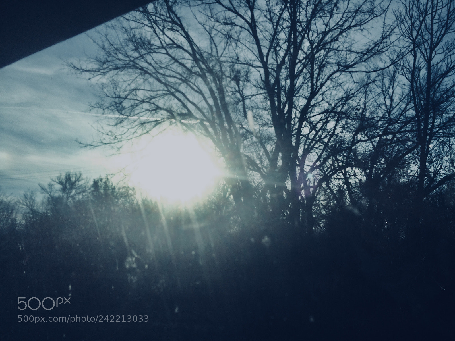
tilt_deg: +11.7
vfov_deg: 48.2
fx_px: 381
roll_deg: +0.4
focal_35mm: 29
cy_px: 170
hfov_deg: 61.7
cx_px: 228
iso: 32
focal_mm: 4.15
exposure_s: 1/2933
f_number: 2.2
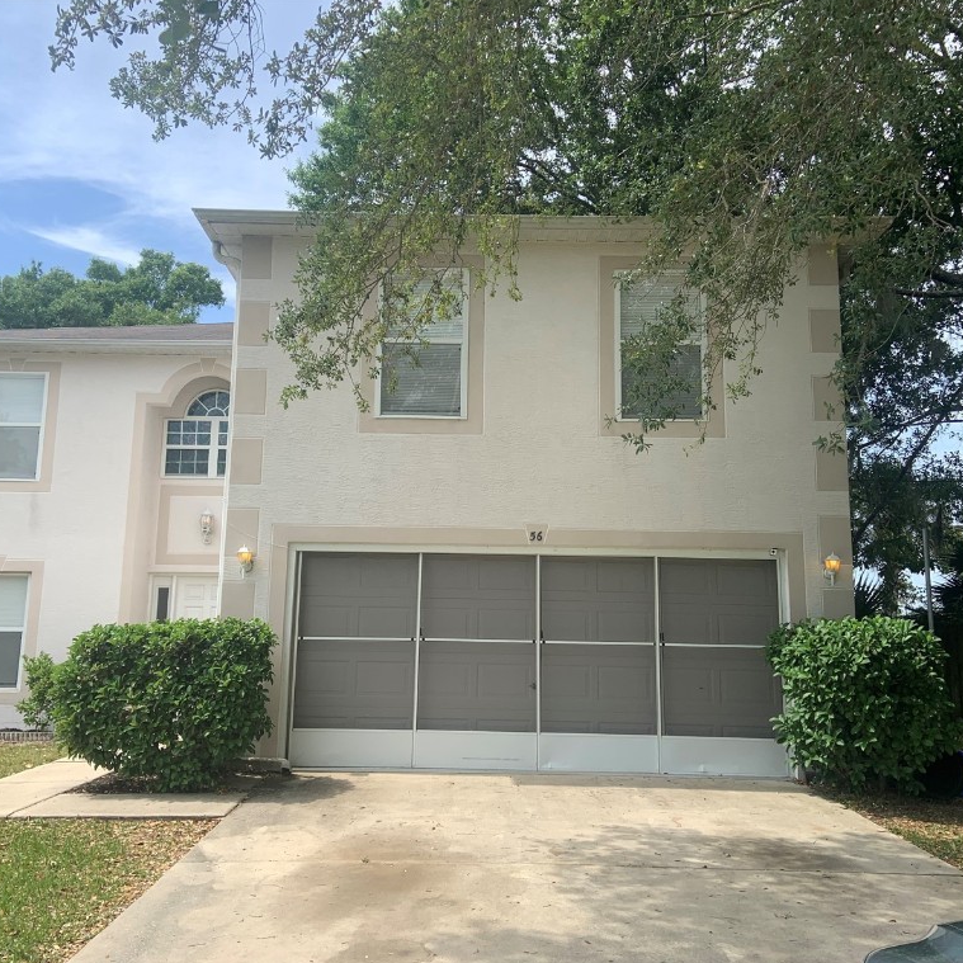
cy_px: 483
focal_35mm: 31
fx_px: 976
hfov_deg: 52.5
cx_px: 491
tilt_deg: +10.7
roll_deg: -0.5
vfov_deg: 52.5
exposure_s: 1/1332
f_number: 1.8
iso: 25
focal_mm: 4.25
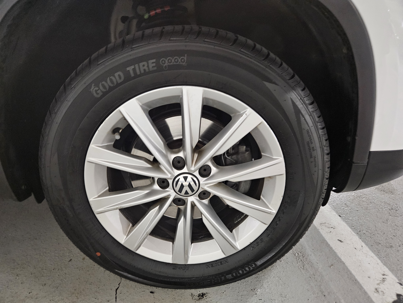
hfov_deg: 73.9
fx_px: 268
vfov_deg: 58.9
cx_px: 202
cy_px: 152
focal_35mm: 23
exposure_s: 1/24
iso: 500
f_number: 1.8
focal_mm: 5.4
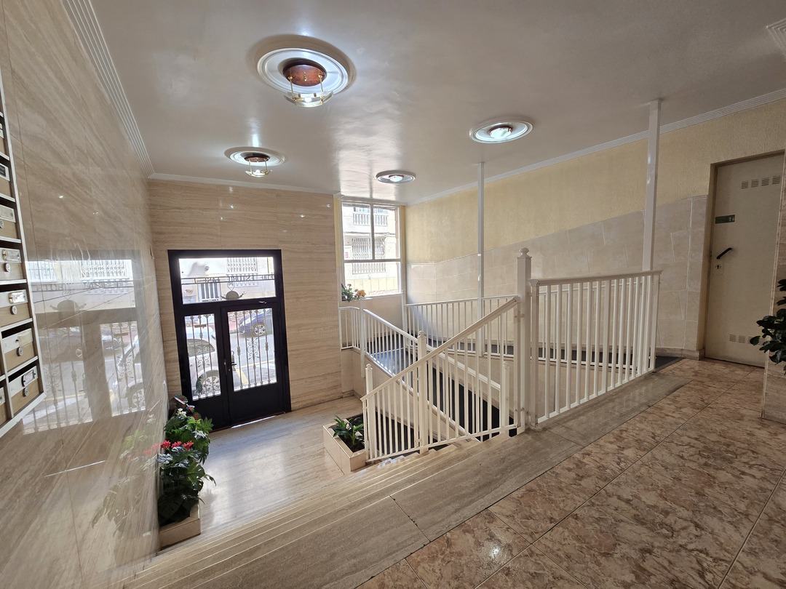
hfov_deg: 106.2
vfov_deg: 89.9
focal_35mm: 13
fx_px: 295
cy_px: 294
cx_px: 393
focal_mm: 2.2
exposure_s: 1/50
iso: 160
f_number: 2.2
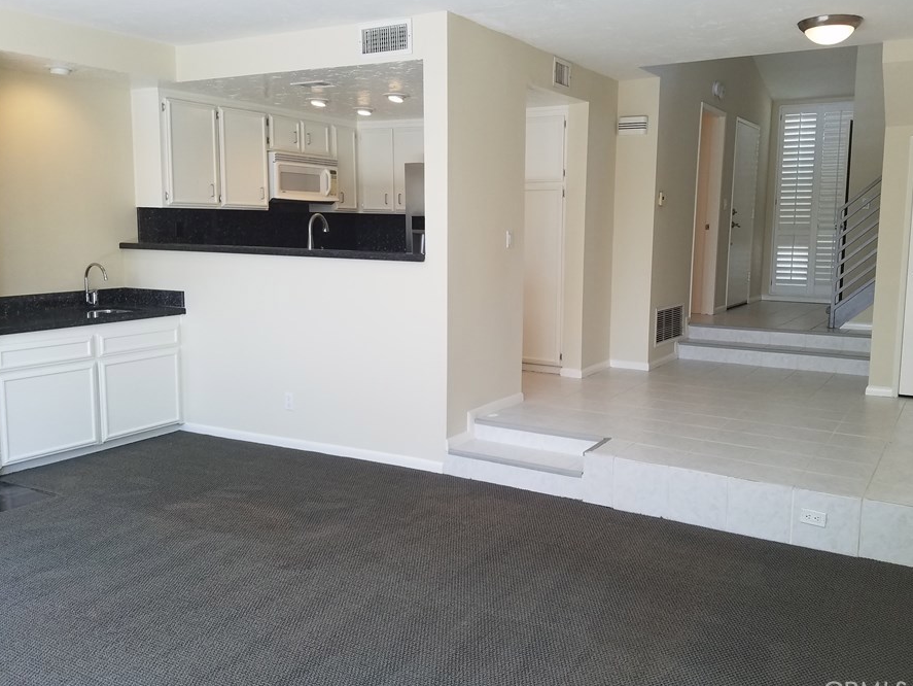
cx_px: 520
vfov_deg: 46.8
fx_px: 792
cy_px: 310
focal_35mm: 30
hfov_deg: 59.7
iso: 80
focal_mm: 4.2
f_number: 1.7
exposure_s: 1/120
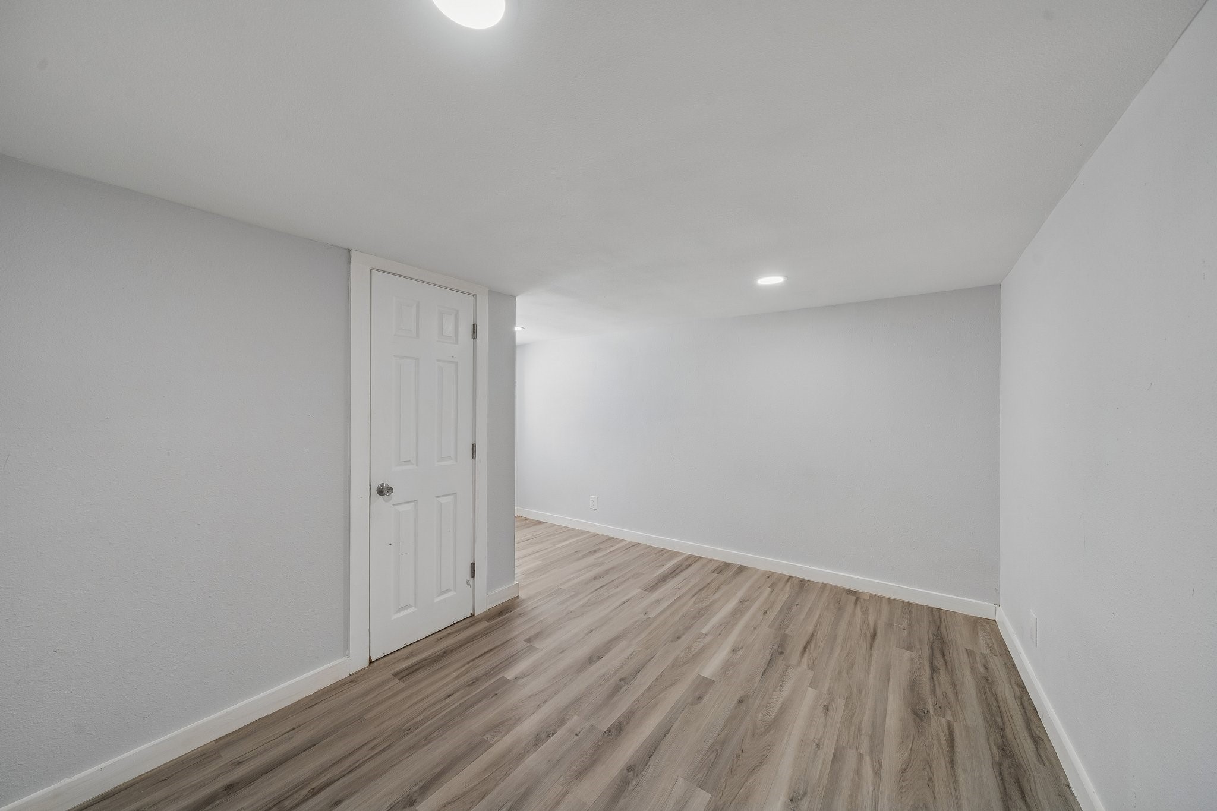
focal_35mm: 12
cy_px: 406
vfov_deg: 90.0
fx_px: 406
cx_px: 608
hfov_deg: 112.6
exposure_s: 1/13
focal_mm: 12
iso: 640
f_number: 8
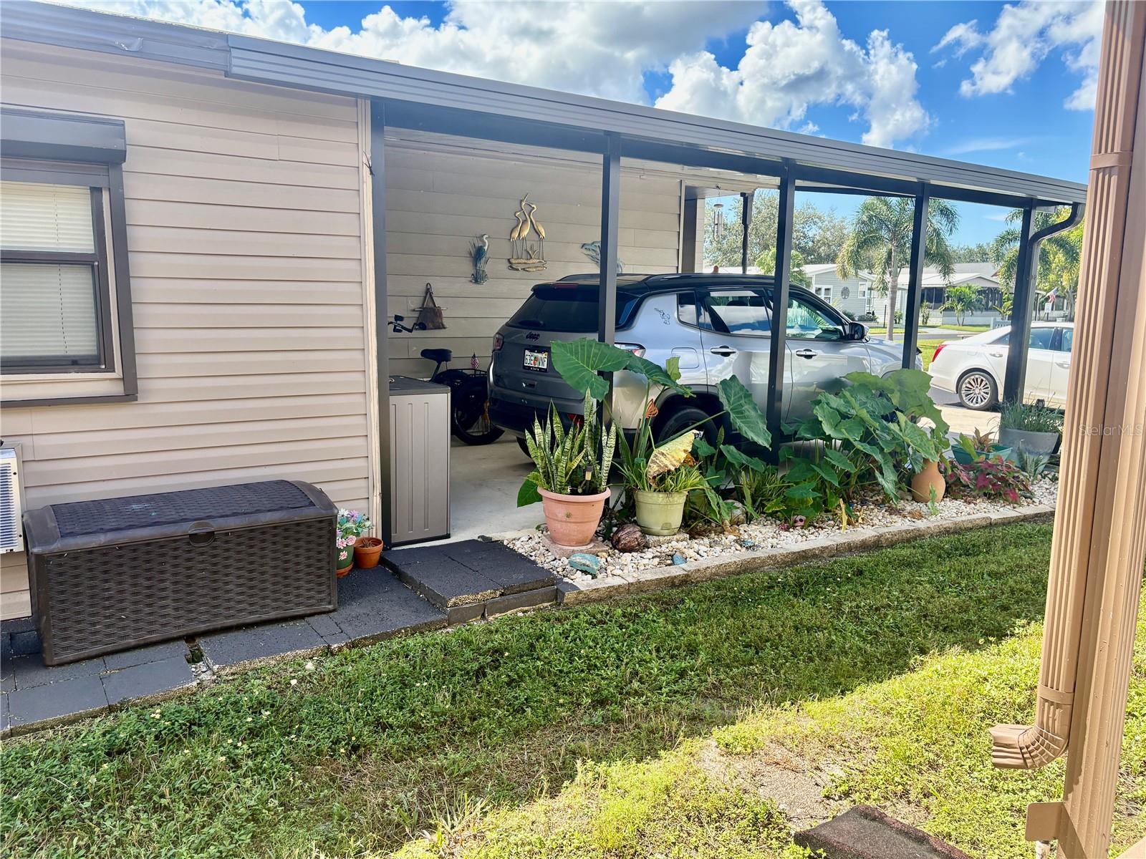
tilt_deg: -8.0
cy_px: 430
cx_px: 573
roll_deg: -0.5
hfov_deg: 67.3
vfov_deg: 53.1
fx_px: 861
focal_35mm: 26
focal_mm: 5.96
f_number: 1.6
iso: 64
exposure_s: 1/1155
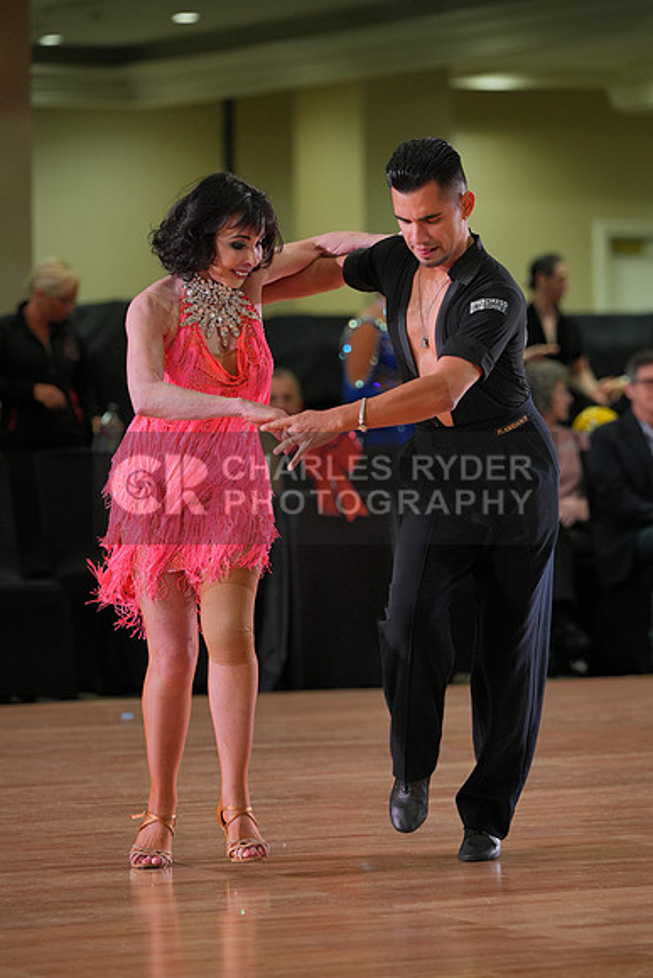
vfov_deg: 11.7
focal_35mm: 175
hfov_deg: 7.9
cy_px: 489
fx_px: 4758
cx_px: 326
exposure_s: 1/400
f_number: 4
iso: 1600
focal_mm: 175
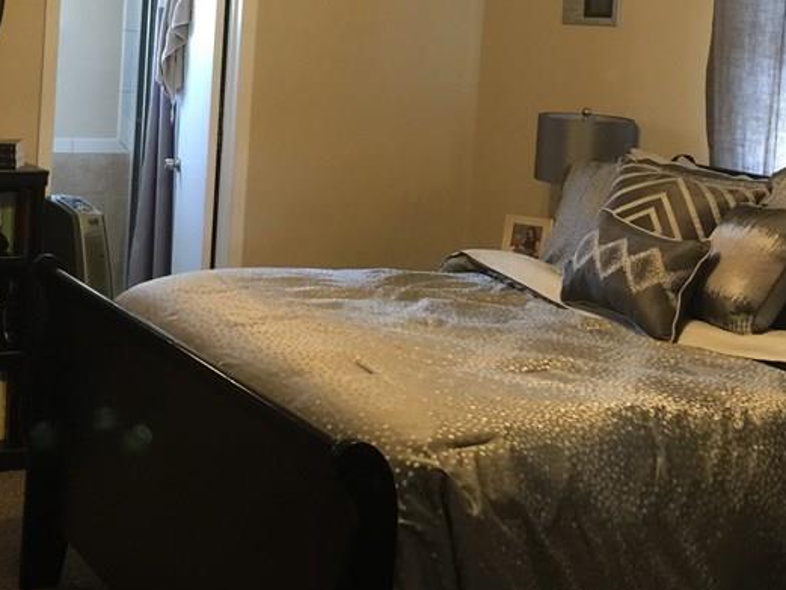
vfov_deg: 25.2
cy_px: 118
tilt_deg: -4.2
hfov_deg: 33.6
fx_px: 1295
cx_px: 285
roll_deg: -4.8
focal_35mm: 57
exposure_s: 1/10
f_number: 2.2
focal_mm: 4.15
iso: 125
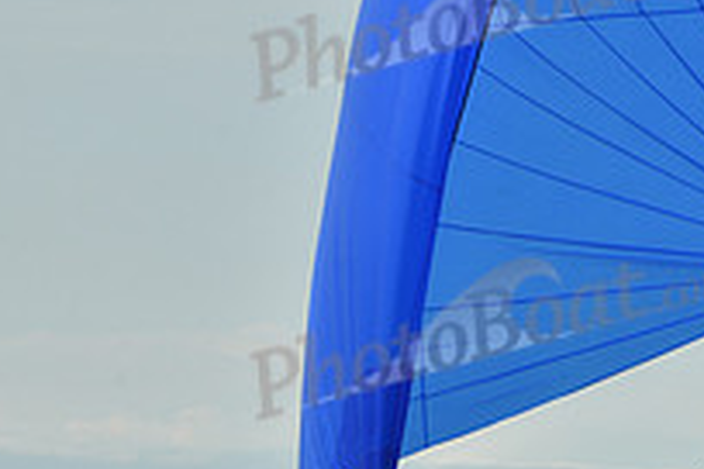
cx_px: 918
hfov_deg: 6.8
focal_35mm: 298
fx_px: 5827
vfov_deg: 4.6
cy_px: 460
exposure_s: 1/1250
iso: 320
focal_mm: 105
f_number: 10
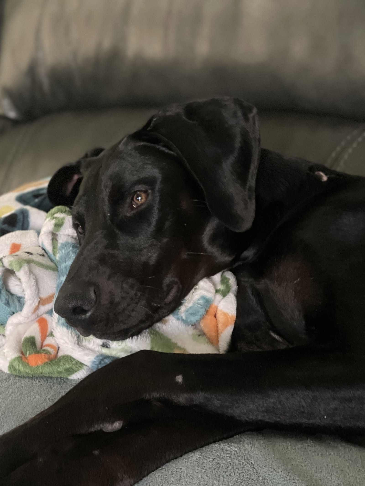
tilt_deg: -14.9
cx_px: 182
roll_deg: +0.2
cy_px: 243
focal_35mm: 52
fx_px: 731
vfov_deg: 36.8
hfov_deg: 28.0
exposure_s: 1/15
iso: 640
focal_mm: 6
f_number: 2
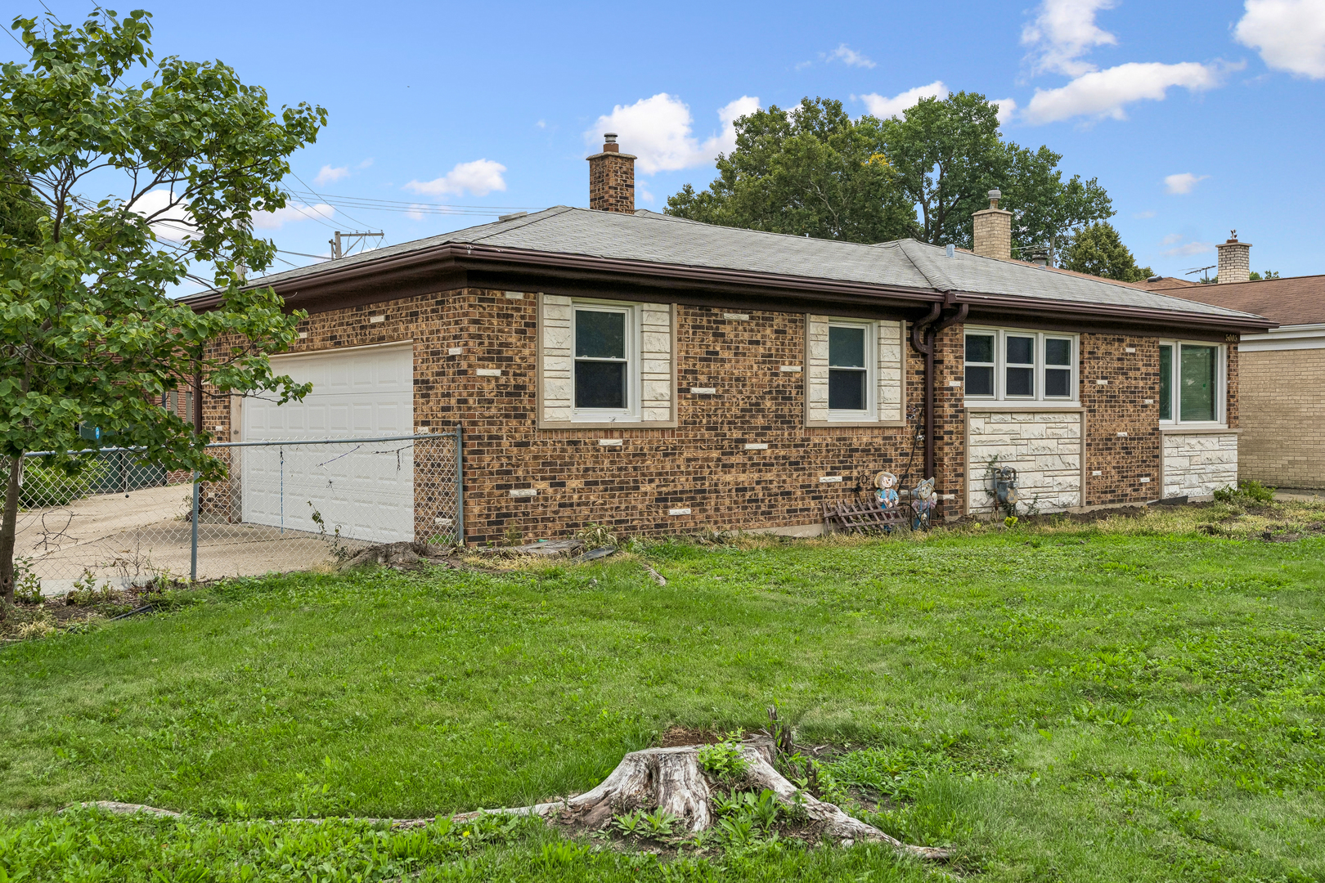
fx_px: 1288
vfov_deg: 37.9
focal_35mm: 35
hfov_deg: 54.4
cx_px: 662
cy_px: 442
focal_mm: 35
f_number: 8
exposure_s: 1/2500
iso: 400
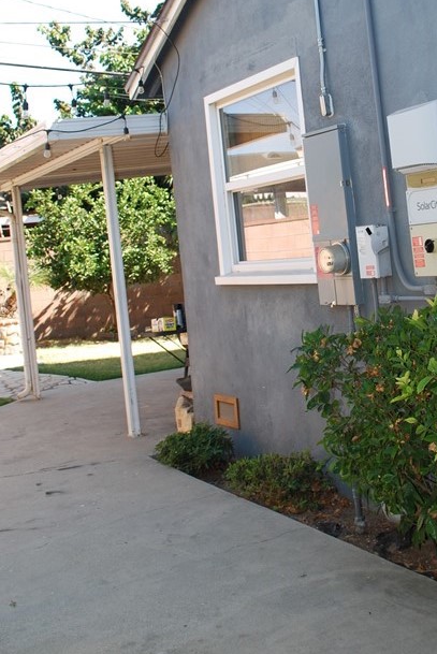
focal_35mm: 48
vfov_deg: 40.6
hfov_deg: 28.0
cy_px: 215
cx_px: 286
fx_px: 872
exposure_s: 1/160
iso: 100
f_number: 3.5
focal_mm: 18
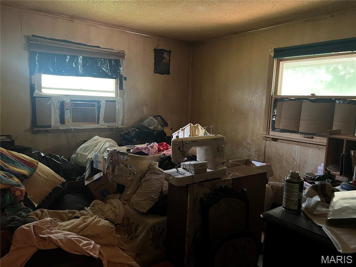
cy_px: 134
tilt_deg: -7.5
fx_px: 267
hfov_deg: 67.3
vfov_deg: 53.1
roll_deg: -1.8
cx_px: 178
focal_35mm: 26
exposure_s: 1/60
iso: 500
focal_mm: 5.7
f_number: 1.5
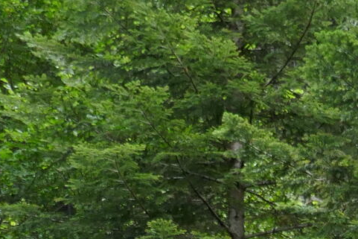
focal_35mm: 133
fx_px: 1323
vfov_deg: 9.1
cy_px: 600
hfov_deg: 14.9
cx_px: 418
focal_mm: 9.1
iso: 400
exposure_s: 1/60
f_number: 2.8
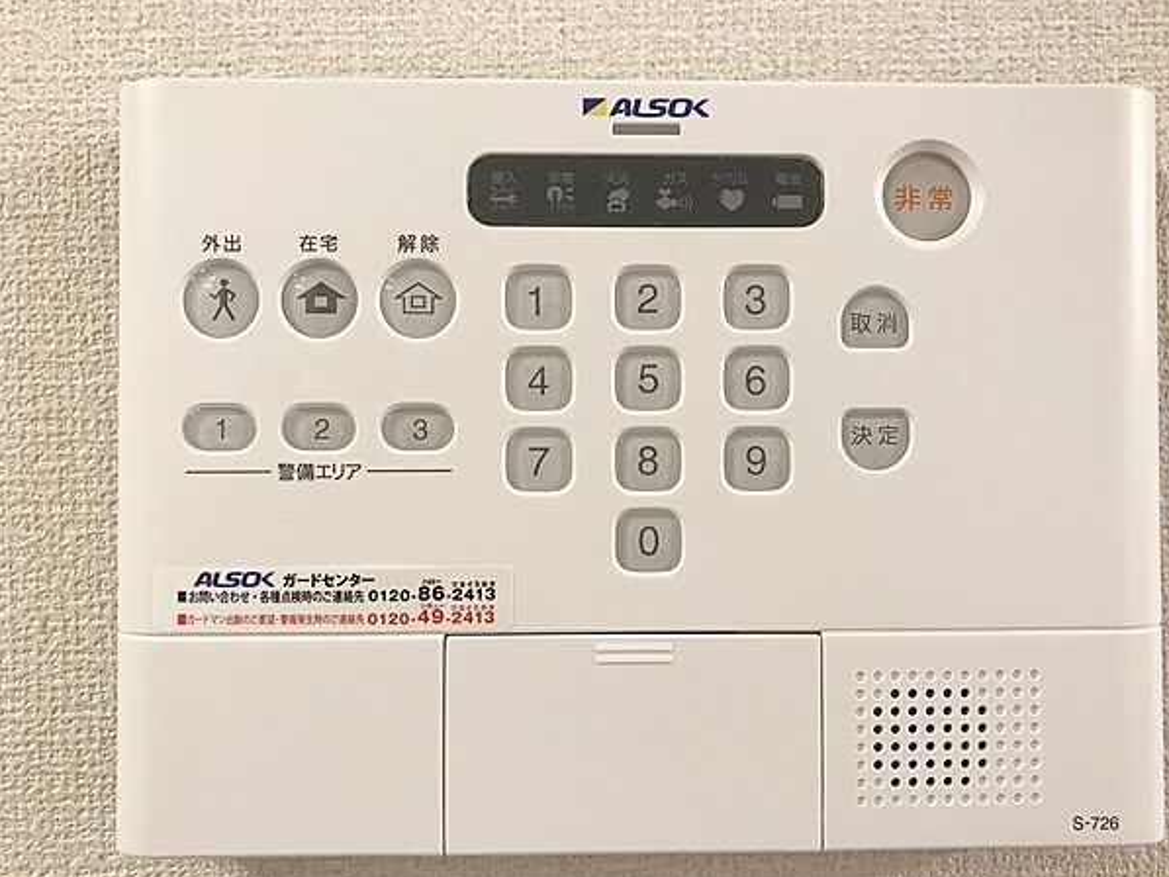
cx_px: 623
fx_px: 1013
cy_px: 464
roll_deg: +0.2
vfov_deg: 46.8
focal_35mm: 30
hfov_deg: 59.9
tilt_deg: +0.7
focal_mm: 3.99
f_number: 1.8
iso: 40
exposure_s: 1/20
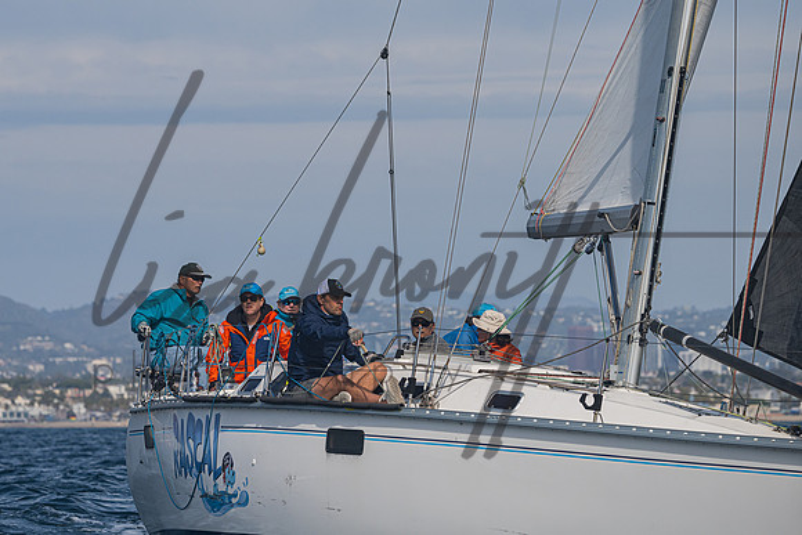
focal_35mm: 234
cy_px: 187
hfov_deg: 8.8
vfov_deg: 5.9
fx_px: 5216
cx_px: 355
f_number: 6.3
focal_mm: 180
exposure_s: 1/4000
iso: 320
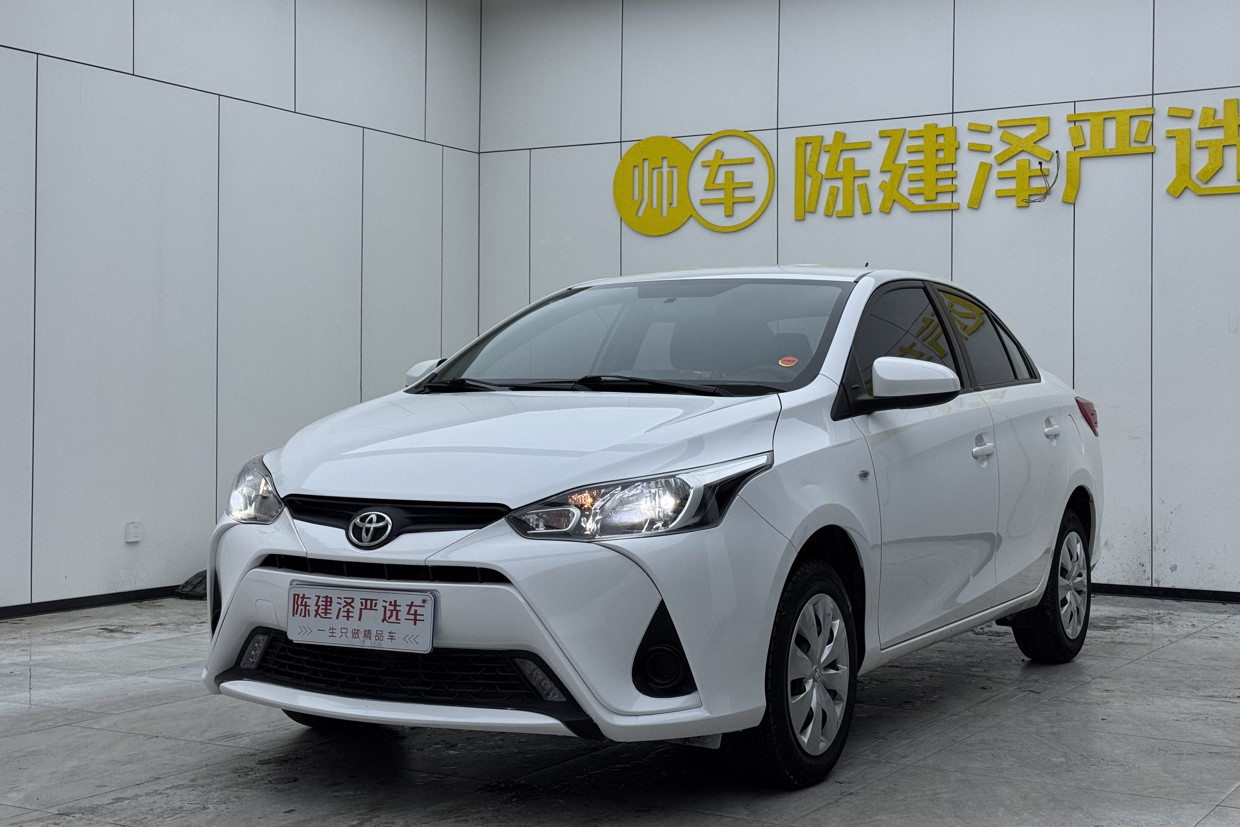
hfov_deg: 39.6
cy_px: 378
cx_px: 620
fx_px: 1722
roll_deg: +0.1
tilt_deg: +1.7
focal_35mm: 50
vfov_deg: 27.0
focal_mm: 6.76
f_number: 1.78
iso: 64
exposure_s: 1/723
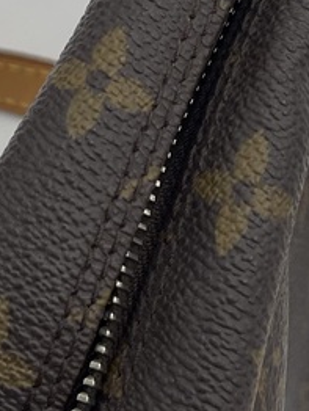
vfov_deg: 15.1
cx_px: 342
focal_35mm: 127
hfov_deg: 11.5
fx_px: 1509
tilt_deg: -65.5
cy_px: -45
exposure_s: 1/412
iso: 32
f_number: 1.6
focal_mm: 5.1
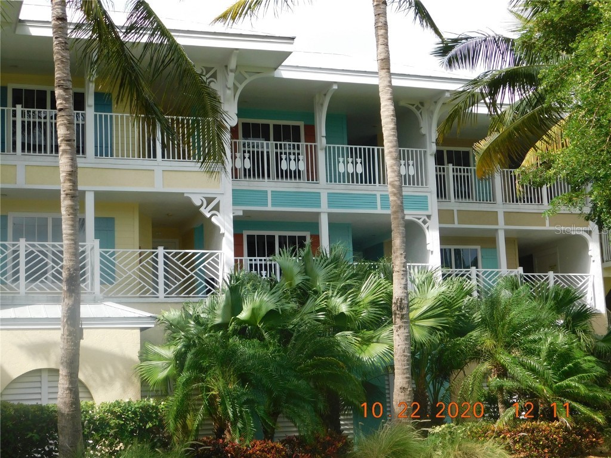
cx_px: 306
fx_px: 1041
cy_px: 229
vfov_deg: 24.8
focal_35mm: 59
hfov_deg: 32.7
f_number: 4
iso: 125
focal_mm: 10.4
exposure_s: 1/400
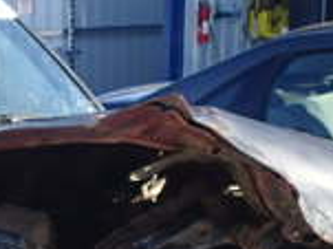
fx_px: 1019
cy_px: 313
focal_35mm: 106
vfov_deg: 13.5
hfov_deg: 17.3
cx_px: -117
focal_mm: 4.5
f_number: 2.8
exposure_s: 1/500
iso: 100
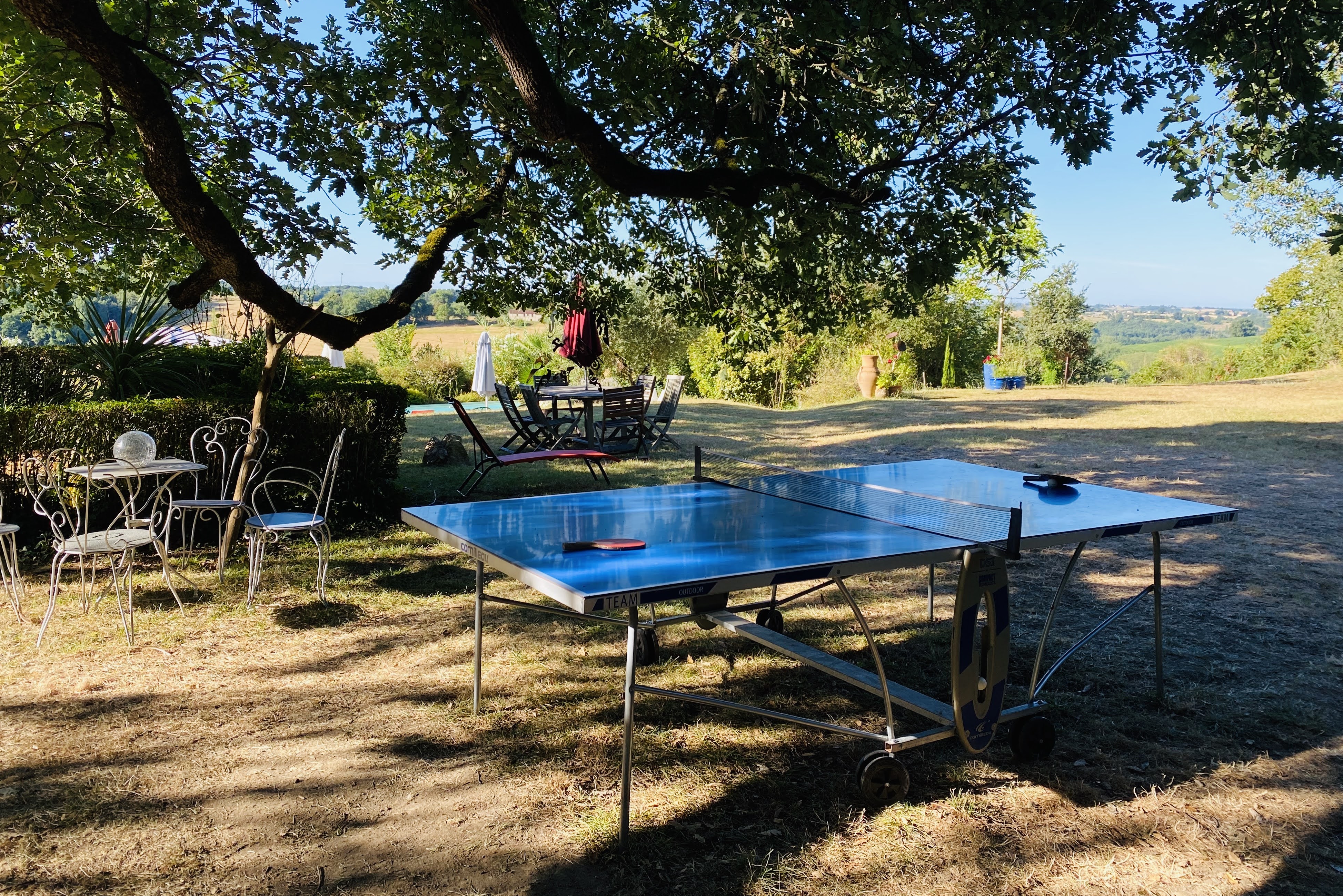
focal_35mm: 28
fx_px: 1044
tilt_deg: -3.5
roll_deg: -0.5
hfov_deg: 65.5
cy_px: 376
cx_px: 676
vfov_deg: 46.2
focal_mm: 4.25
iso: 32
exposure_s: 1/522
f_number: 1.8
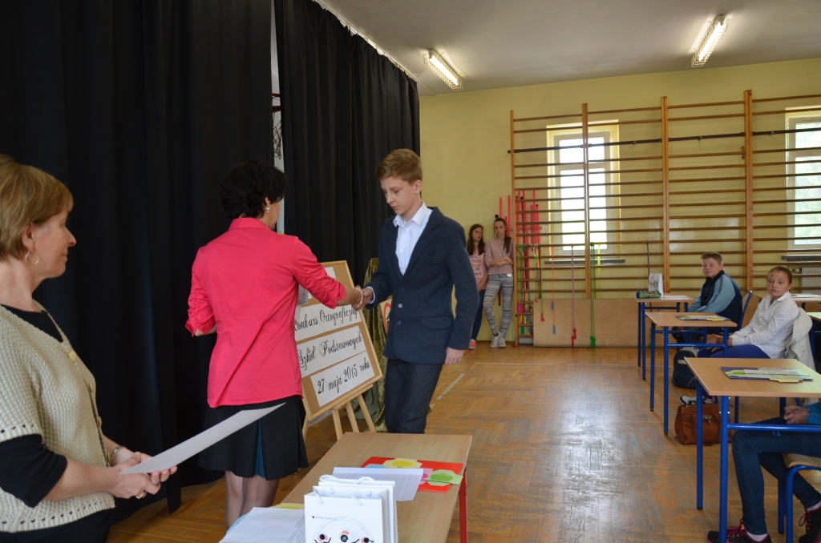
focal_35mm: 27
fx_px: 614
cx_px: 410
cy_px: 272
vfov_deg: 47.7
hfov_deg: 67.5
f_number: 4.5
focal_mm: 18
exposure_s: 1/80
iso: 400
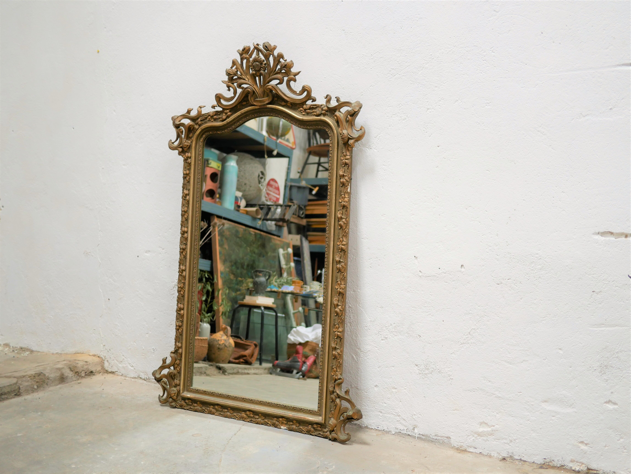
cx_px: 316
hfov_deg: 46.8
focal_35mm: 40
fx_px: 729
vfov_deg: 36.0
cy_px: 237
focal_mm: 20
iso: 320
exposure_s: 1/60
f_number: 1.7
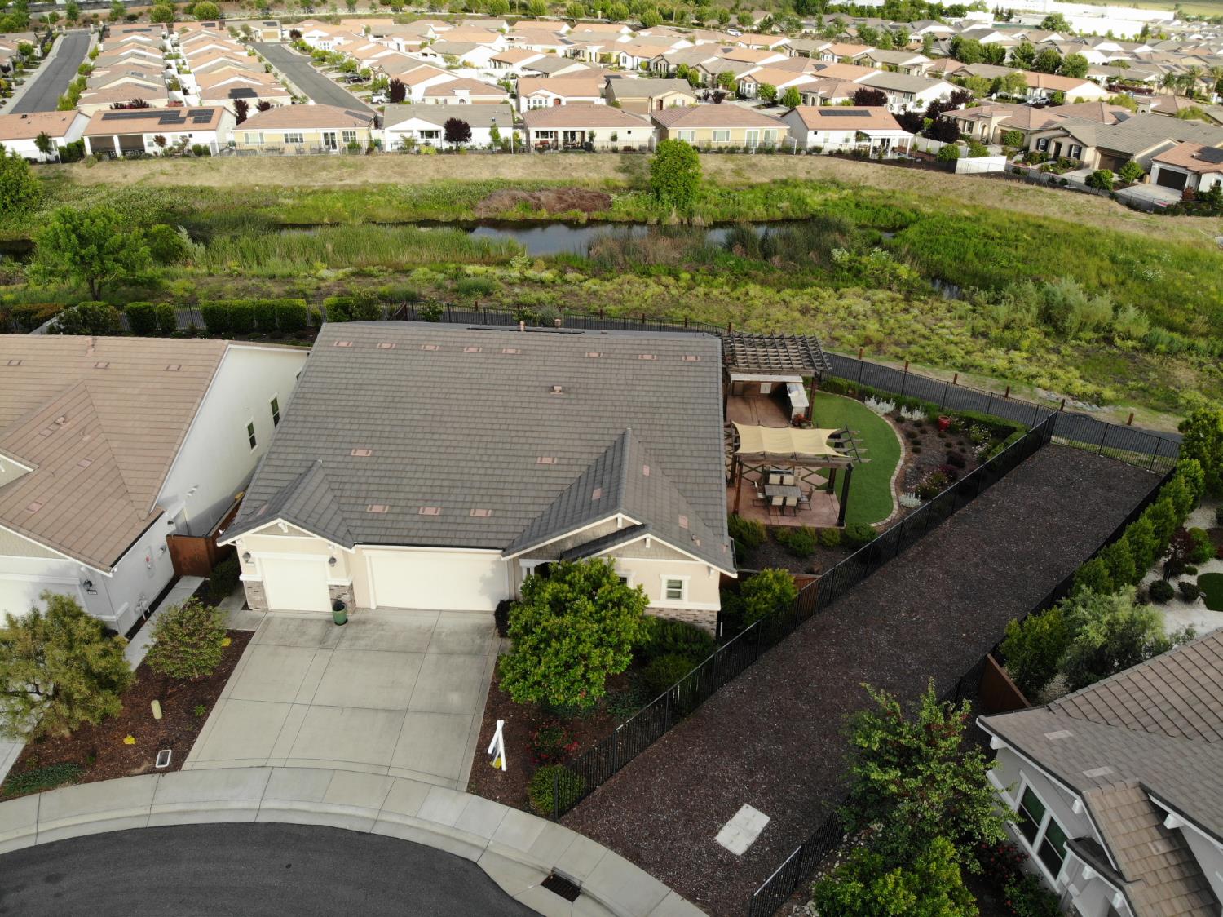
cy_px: 458
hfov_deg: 71.6
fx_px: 848
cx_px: 612
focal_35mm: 24
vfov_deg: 56.8
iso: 100
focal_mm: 4.5
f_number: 2.8
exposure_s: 1/216
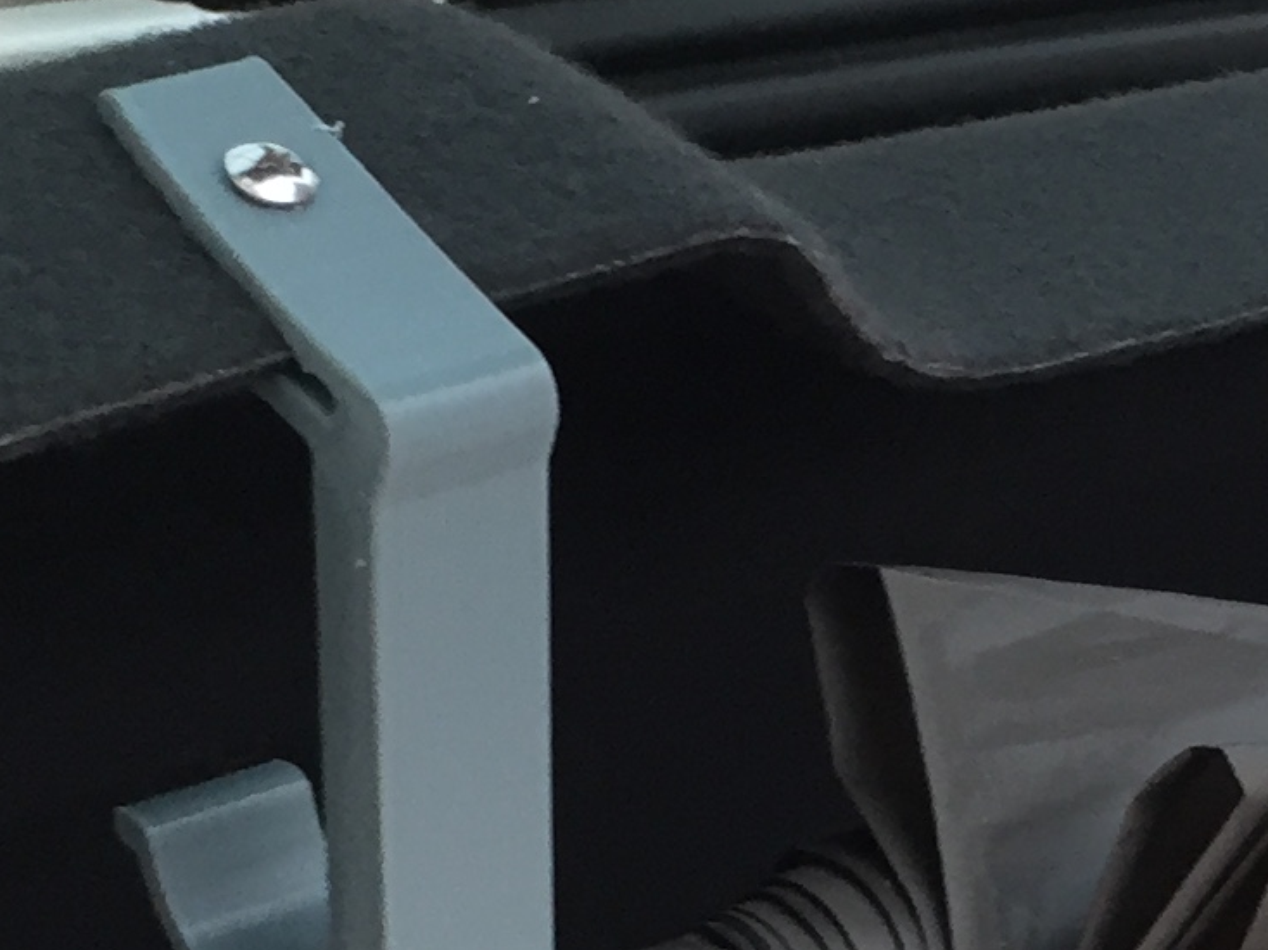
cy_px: 767
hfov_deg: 15.2
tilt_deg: -16.5
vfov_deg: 11.4
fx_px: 4724
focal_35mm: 129
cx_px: 950
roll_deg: -1.5
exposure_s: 1/40
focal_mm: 4.15
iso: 32
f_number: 2.2
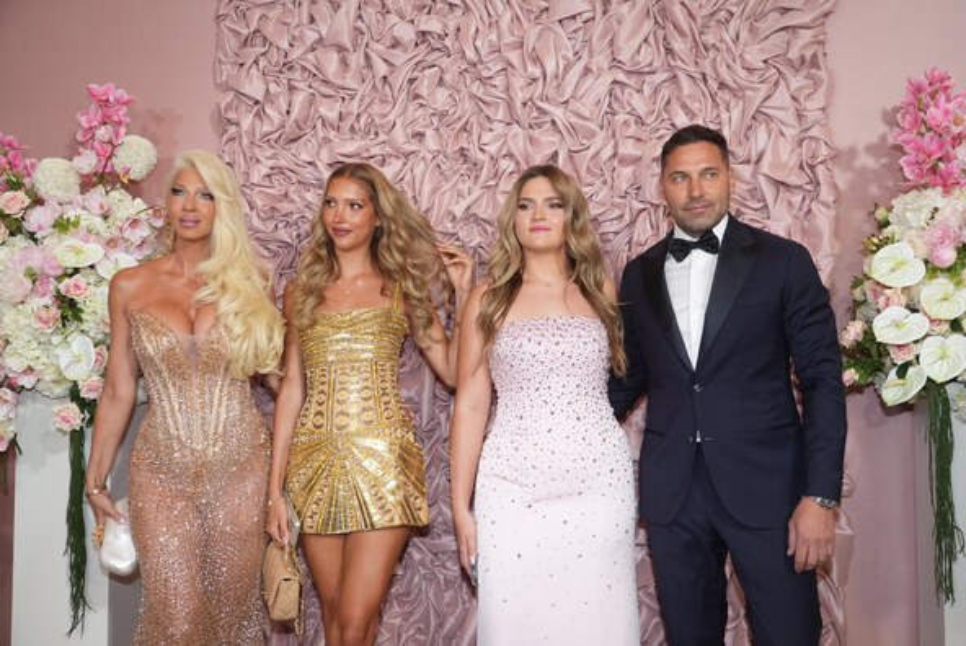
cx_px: 483
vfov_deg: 39.0
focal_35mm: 34
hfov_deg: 55.7
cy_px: 323
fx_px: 913
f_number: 4
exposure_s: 1/100
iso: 1600
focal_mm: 34
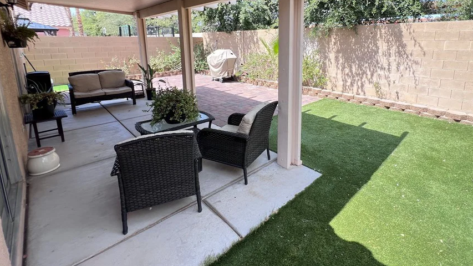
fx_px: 213
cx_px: 272
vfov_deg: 61.9
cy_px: 82
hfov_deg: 95.2
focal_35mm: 17
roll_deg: -0.1
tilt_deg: -11.2
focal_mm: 1.57
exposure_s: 1/186
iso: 32
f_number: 1.8
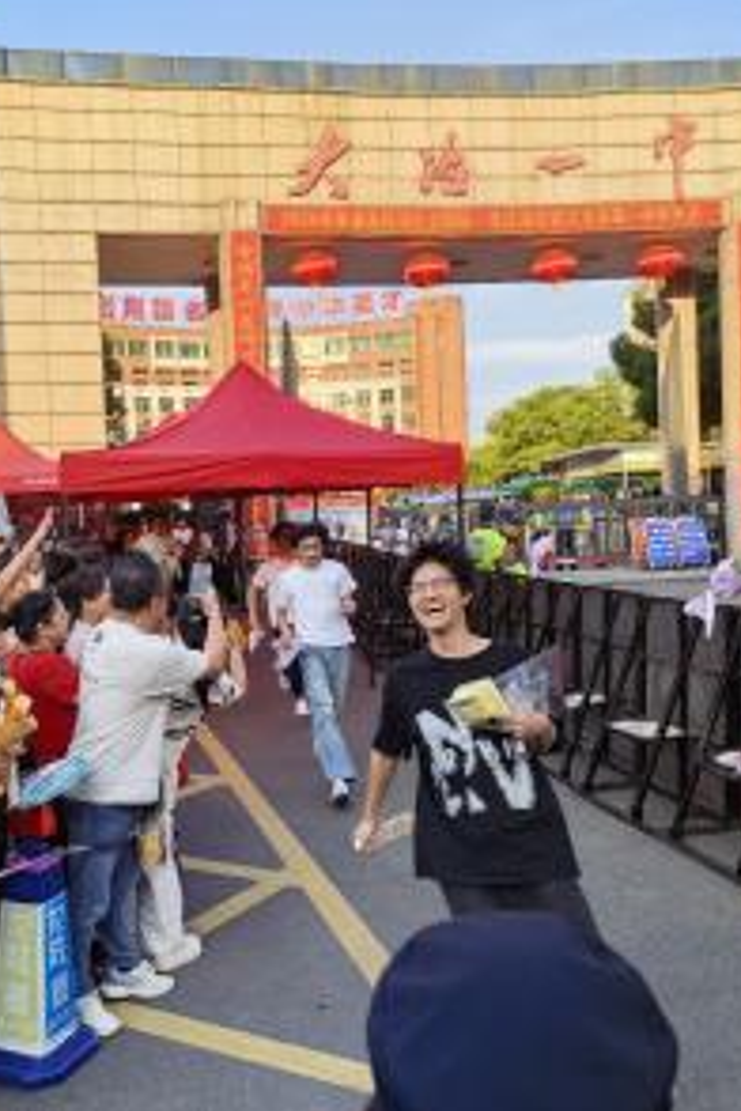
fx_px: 1050
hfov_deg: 38.9
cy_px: 556
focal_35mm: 34
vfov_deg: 55.8
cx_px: 340
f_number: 2
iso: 160
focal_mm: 6.98
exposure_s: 1/2849
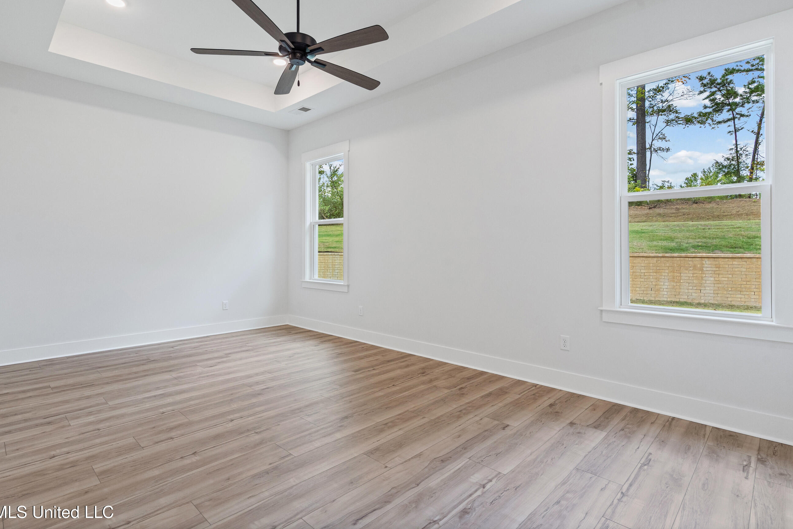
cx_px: 384
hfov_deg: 90.0
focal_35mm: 18
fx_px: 396
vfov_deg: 67.3
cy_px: 242
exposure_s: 1/20
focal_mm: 16
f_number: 8
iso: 640
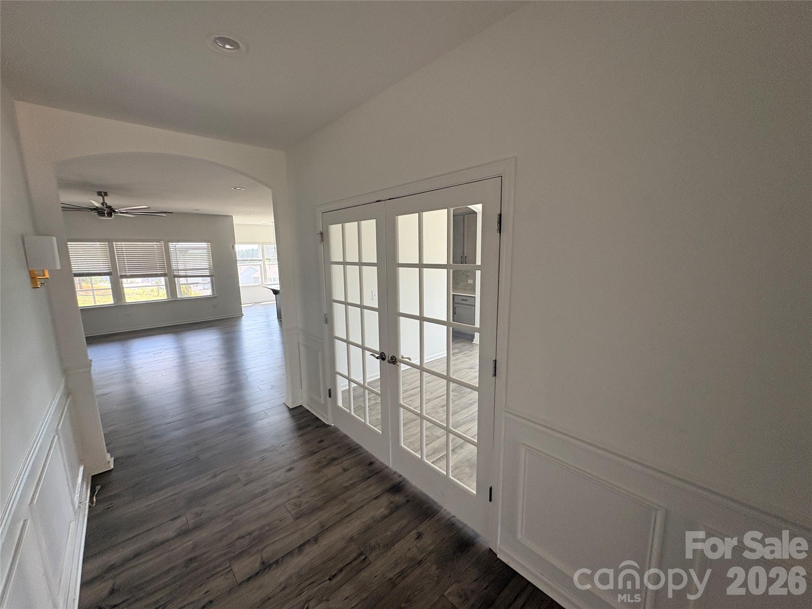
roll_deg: +1.9
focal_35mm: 14
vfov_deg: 85.7
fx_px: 328
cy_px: 304
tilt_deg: -6.0
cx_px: 406
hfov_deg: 102.1
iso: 100
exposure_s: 1/99
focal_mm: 2.22
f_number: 2.2
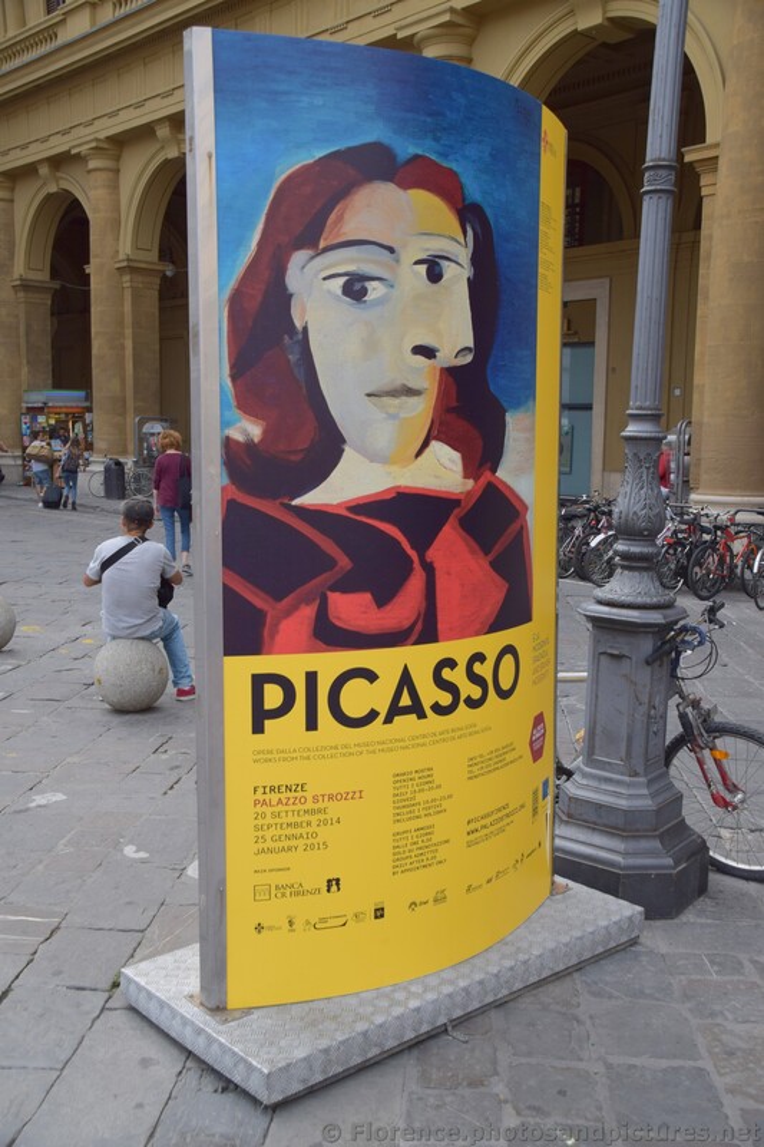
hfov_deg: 40.0
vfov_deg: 57.2
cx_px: 382
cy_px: 574
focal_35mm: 33
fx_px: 1051
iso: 250
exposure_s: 1/250
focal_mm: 22
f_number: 8
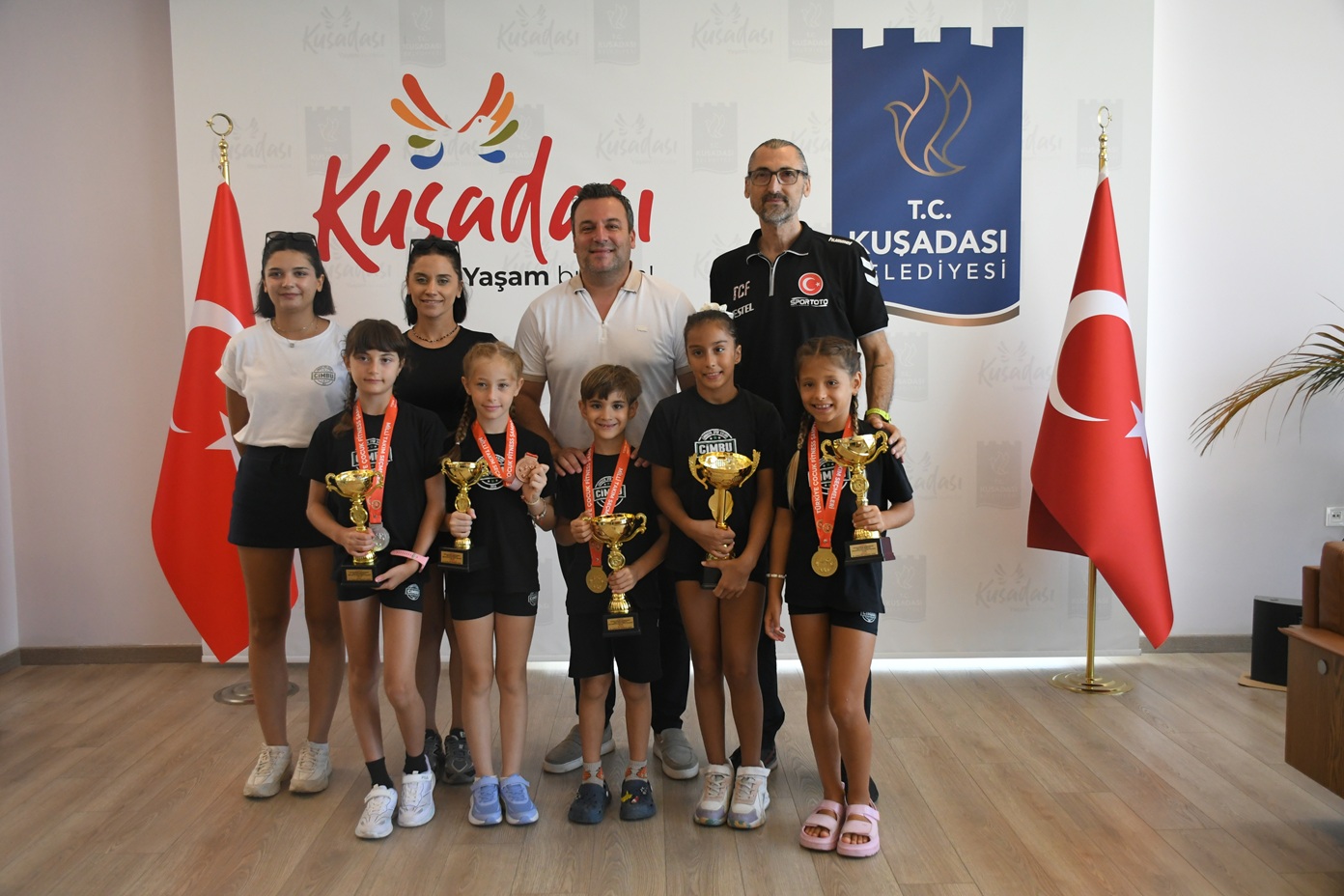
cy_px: 448
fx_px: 1120
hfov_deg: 61.9
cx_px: 672
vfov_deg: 43.6
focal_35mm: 30
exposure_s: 1/640
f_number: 5
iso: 1600
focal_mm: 20
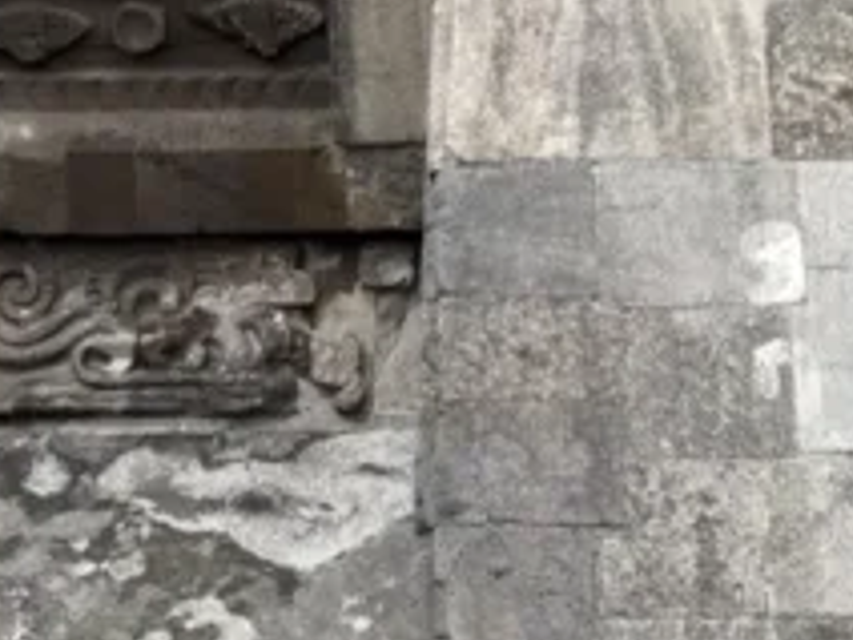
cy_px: -455
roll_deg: +0.7
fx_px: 2858
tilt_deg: -12.8
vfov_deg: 11.9
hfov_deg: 17.0
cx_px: 519
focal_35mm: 116
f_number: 1.78
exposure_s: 1/715
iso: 80
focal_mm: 6.76
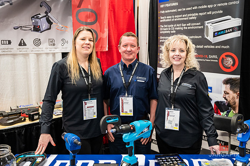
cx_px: 120
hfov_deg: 53.9
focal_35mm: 35
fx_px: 246
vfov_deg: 37.4
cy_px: 79
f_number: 4
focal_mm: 33.5
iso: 5000
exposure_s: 1/200
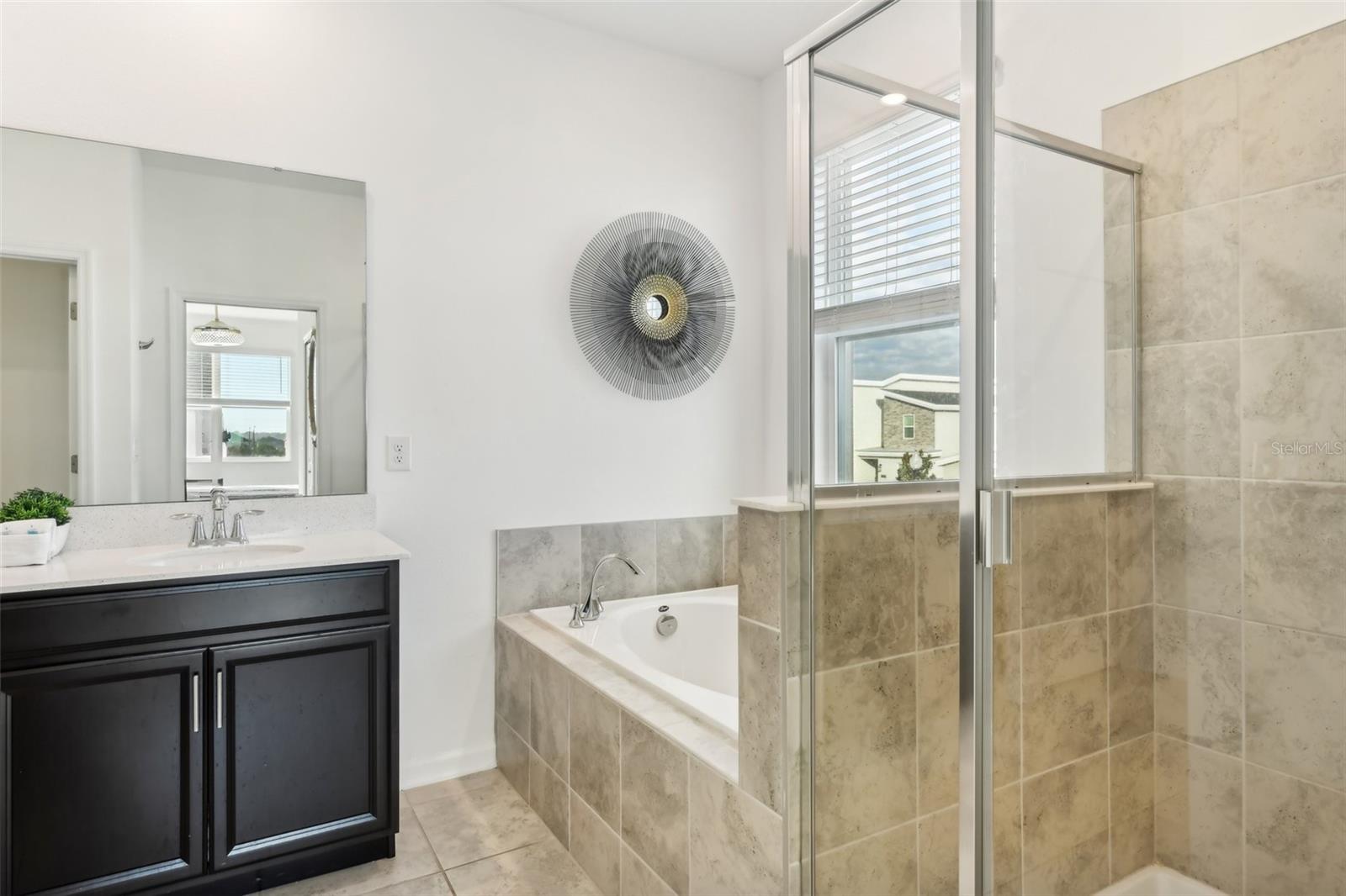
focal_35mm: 20
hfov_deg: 84.0
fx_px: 748
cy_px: 448
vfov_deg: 61.9
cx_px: 673
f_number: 8
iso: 400
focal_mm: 20
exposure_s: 1/50
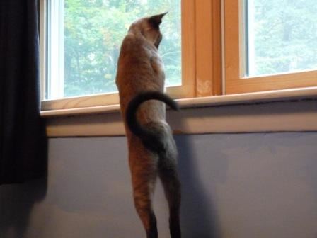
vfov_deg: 28.0
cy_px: 119
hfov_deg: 36.8
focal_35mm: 52
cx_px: 158
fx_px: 476
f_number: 3.2
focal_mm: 9.2
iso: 1000
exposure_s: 1/30
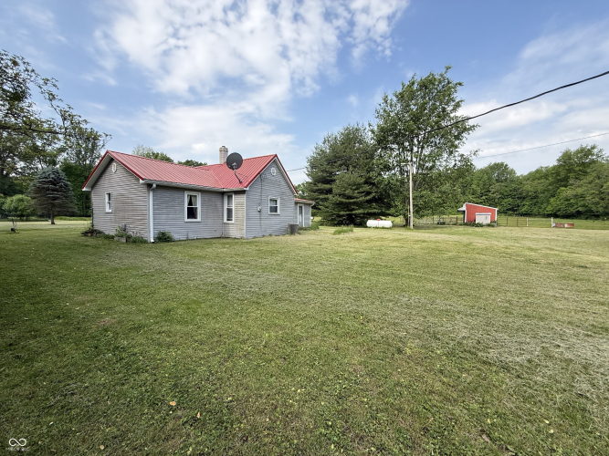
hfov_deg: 102.1
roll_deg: -1.3
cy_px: 228
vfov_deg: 85.7
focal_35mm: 14
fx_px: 246
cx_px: 304
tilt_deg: -1.7
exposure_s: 1/770
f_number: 2.2
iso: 64
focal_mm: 2.22
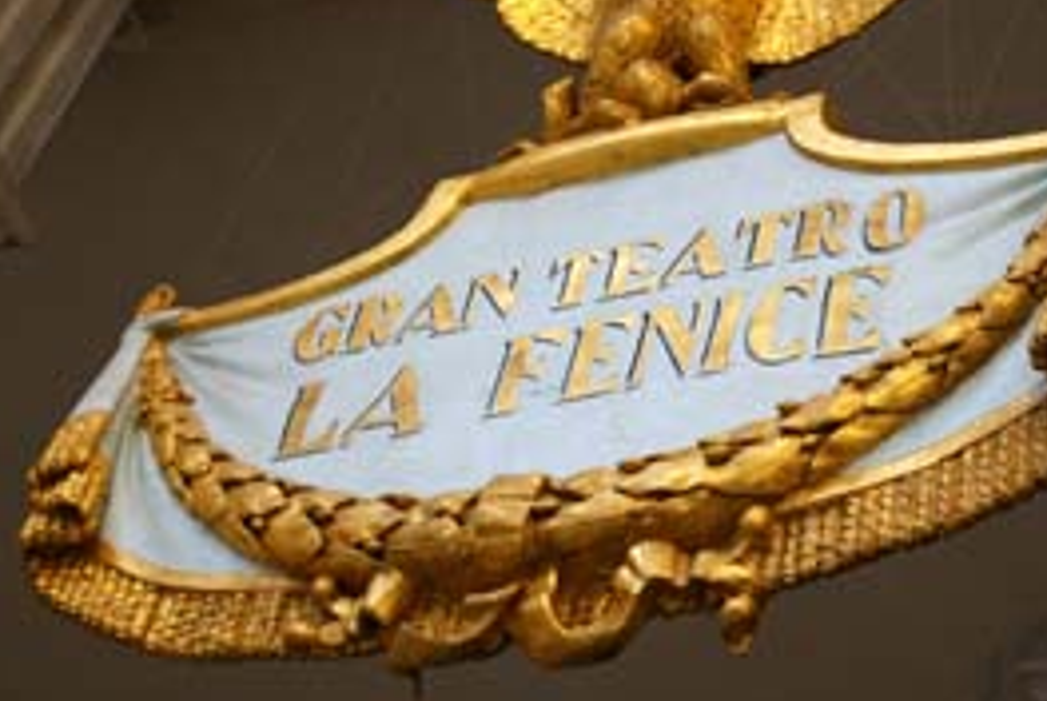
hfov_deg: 19.8
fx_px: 2992
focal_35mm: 103
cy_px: 235
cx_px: 657
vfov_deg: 13.3
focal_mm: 45
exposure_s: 1/125
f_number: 6.7
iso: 200
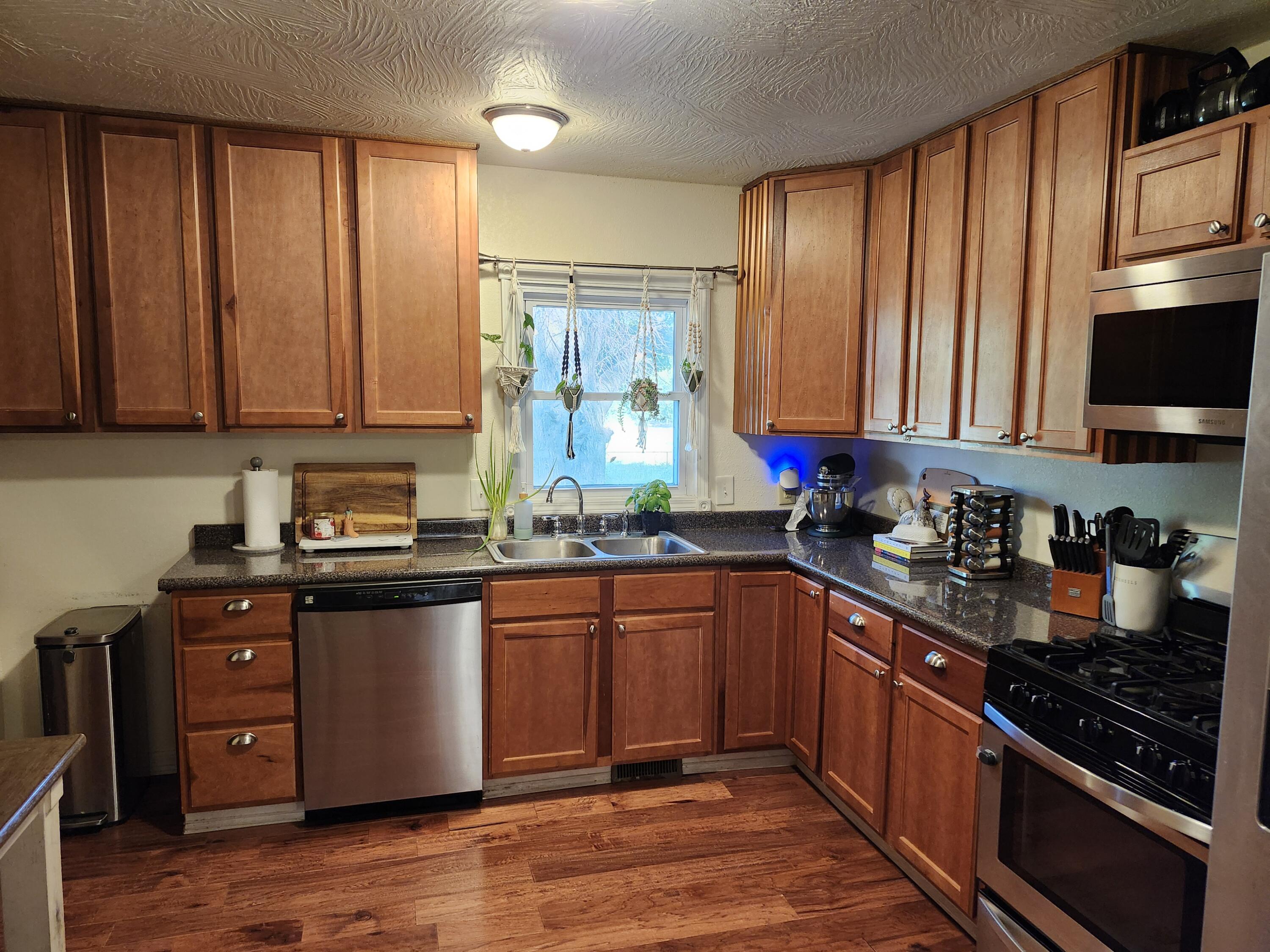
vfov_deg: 58.9
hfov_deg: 73.9
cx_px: 635
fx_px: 844
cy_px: 476
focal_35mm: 23
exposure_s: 1/120
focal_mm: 5.54
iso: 640
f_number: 1.8
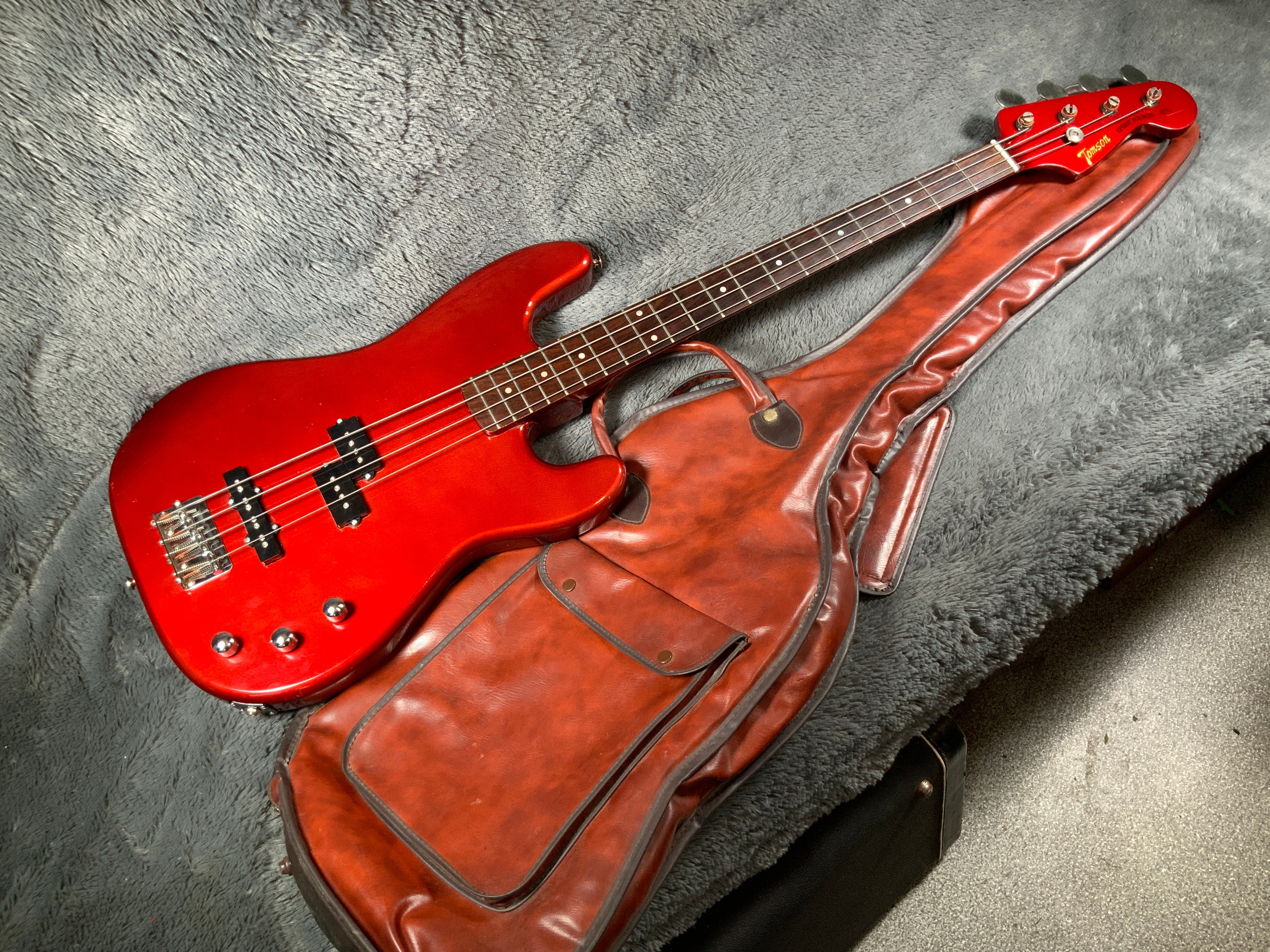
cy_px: 476
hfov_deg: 61.7
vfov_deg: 48.2
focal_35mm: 29
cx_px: 635
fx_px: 1064
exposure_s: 1/78
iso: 64
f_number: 1.8
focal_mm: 3
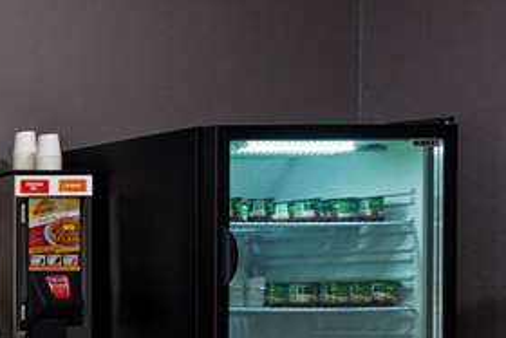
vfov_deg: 18.0
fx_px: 1055
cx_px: -813
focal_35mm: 75
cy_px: 293
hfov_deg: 13.7
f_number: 2.8
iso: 100
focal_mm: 14
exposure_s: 1/25
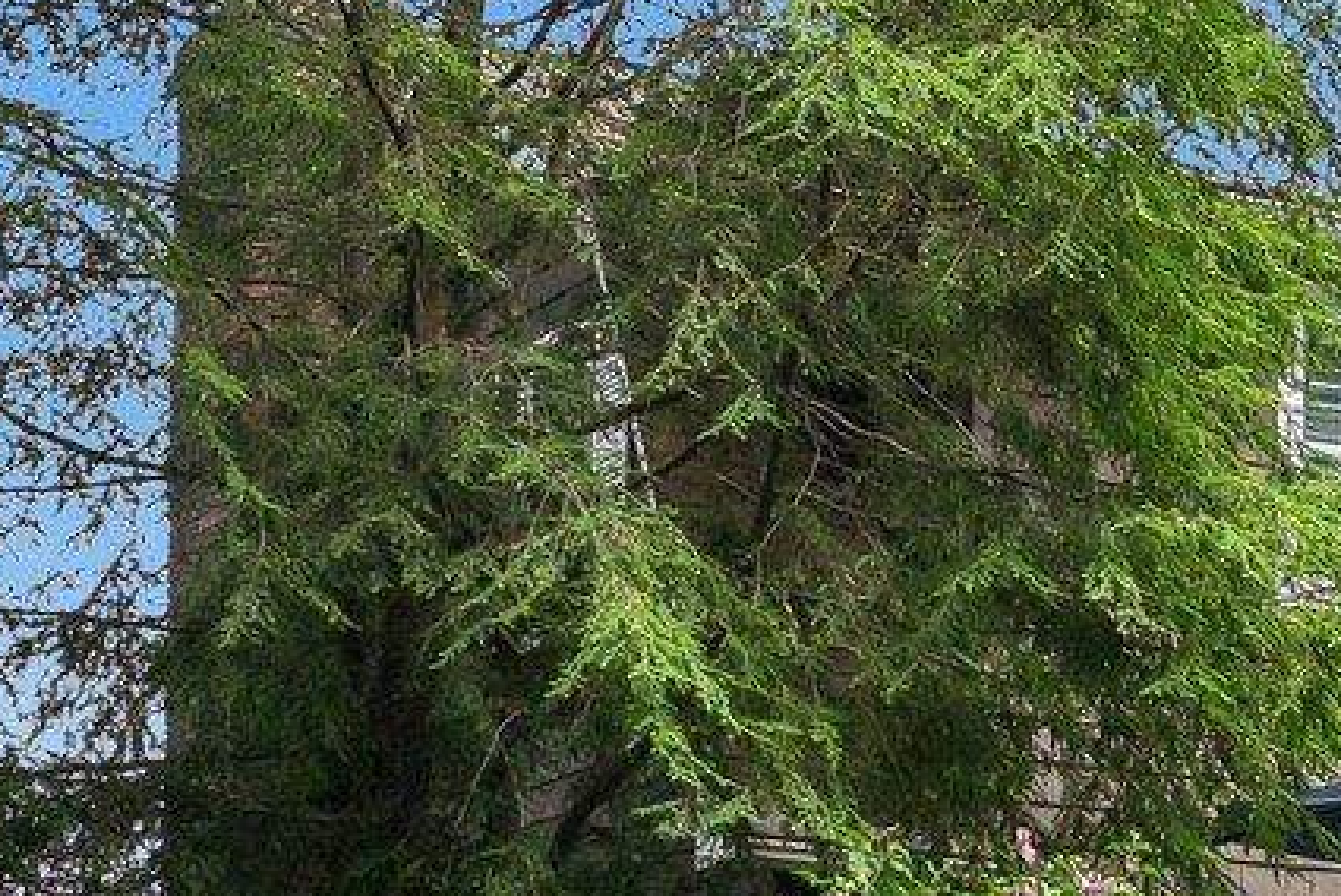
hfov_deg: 13.8
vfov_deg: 10.3
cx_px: 2531
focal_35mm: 130
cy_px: 1254
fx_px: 4846
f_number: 8
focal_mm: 27
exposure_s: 1/320
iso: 400
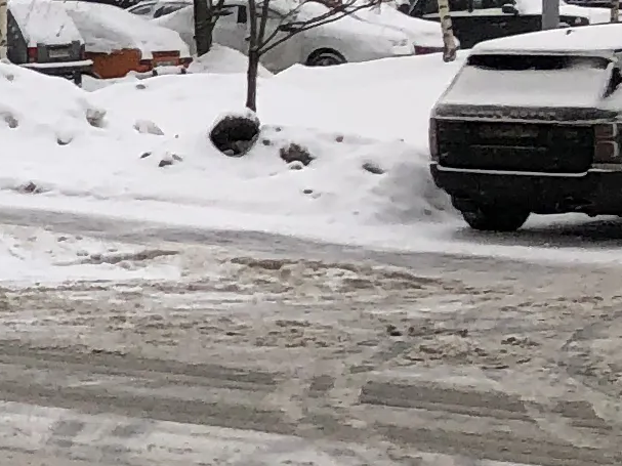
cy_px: 82
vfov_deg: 8.0
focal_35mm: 186
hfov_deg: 8.5
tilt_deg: -1.6
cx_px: -1352
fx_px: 3341
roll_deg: +0.7
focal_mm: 3.99
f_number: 1.8
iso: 20
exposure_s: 1/1066
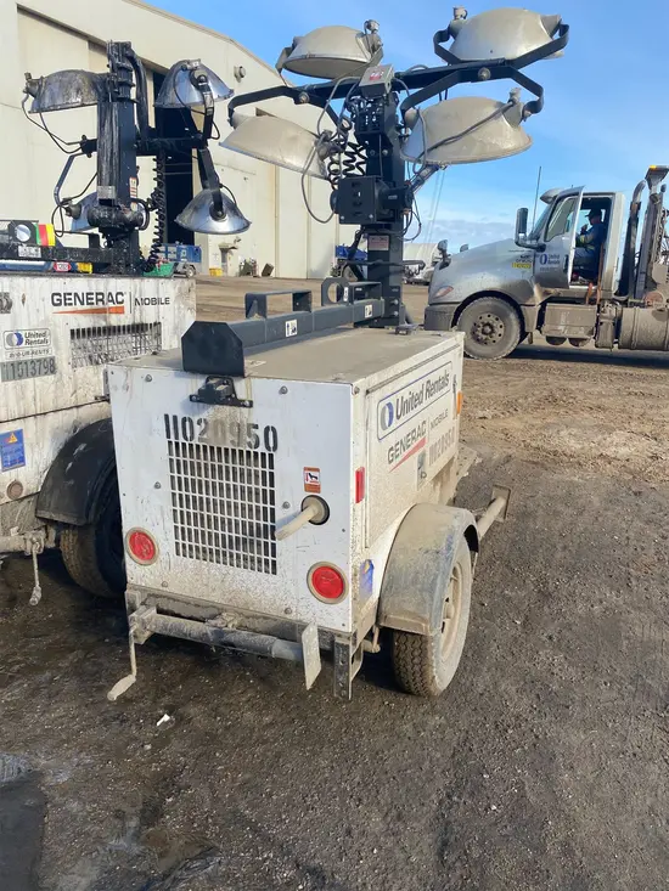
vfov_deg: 67.3
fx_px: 670
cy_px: 446
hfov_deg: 53.1
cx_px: 334
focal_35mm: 26
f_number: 1.8
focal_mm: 4.25
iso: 32
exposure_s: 1/1362
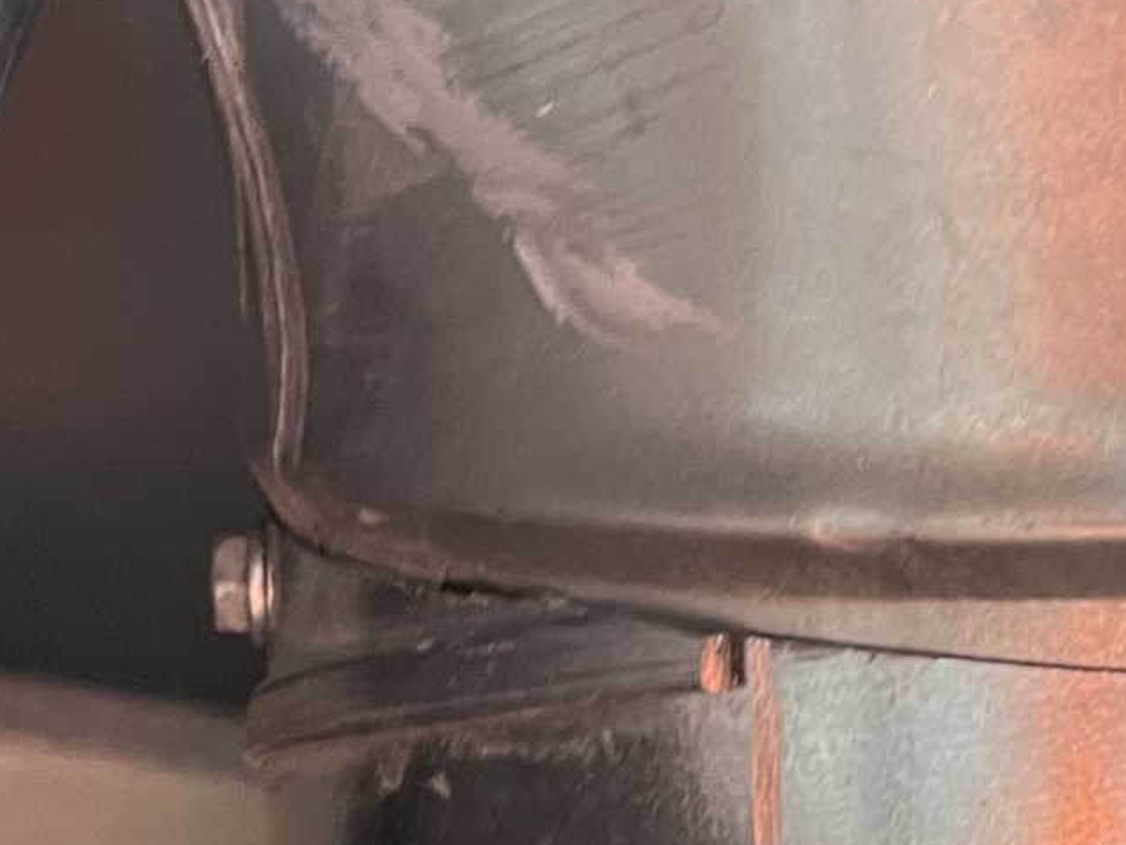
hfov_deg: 22.8
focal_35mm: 82
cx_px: 1156
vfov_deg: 17.5
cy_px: 895
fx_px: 2668
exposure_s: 1/50
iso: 400
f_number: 1.6
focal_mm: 5.1
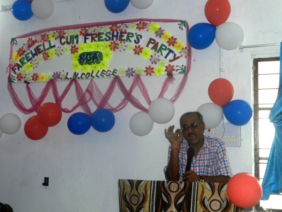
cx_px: 141
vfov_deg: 31.5
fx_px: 375
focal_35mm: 46
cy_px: 106
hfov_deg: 41.2
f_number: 4.2
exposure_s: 1/30
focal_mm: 8.1
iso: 200
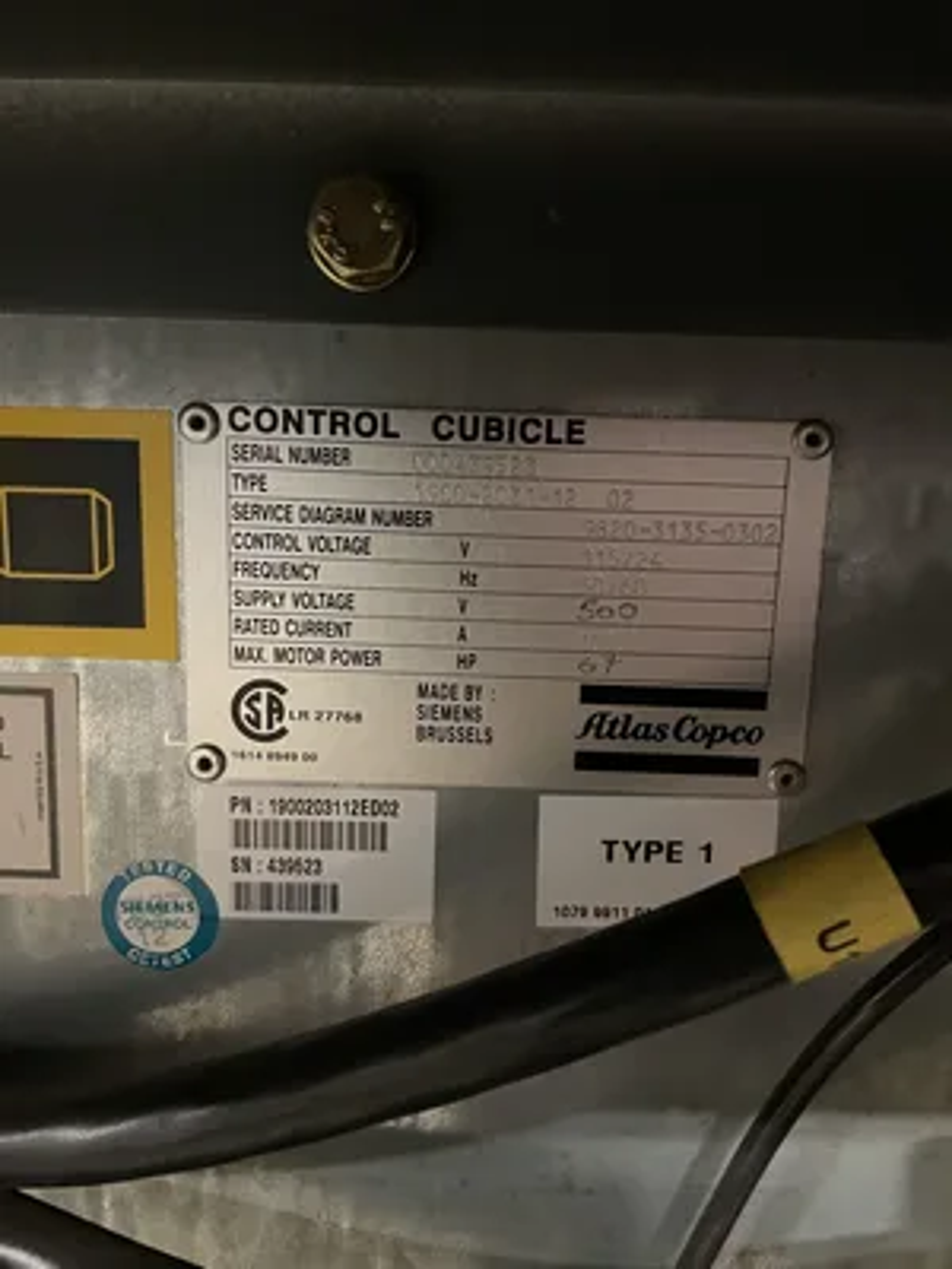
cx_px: 476
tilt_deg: -10.3
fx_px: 953
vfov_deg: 67.3
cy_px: 634
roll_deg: -2.2
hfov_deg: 53.1
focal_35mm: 26
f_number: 1.6
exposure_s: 1/30
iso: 800
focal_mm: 4.2
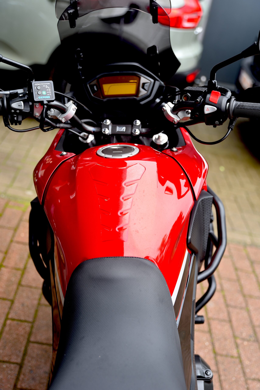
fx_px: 498
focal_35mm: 46
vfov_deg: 42.7
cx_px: 130
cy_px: 195
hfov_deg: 29.3
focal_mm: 46
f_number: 2.8
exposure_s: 1/40
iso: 100
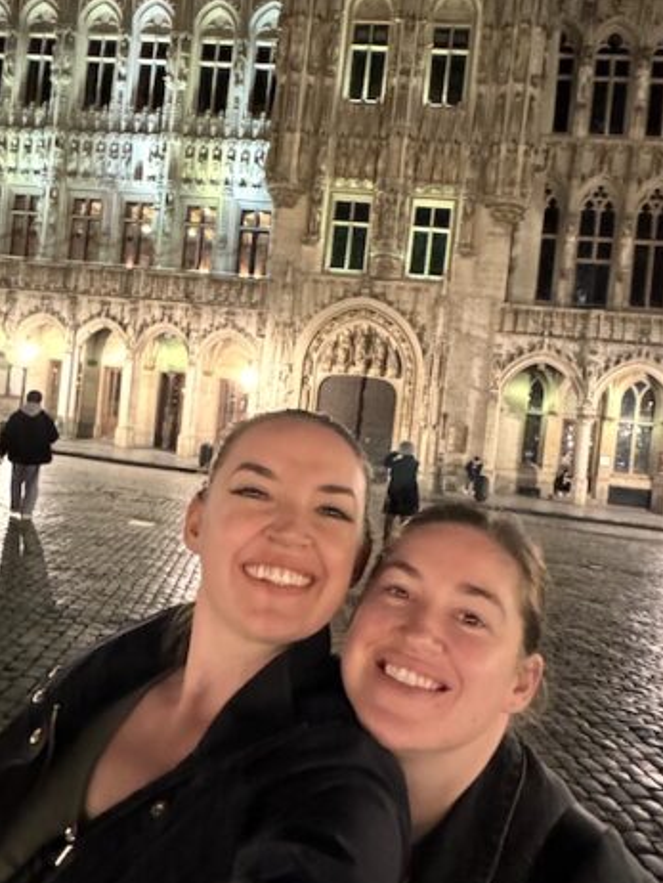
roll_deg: -6.6
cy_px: 422
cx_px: 332
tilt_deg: -0.1
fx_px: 791
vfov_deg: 58.3
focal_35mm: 31
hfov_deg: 45.5
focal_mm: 2.22
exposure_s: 1/25
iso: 1250
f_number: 2.2
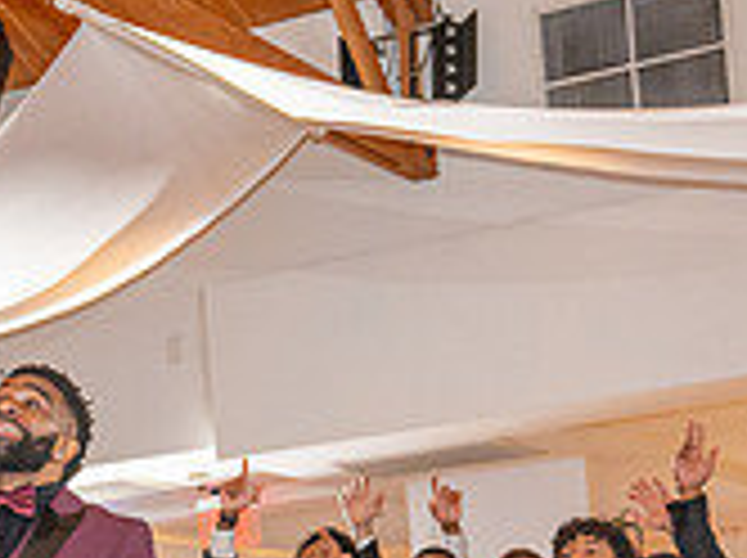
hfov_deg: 17.6
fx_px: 2392
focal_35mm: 111
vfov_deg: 12.7
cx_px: 126
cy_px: 812
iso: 2000
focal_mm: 33
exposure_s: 1/200
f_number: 3.5
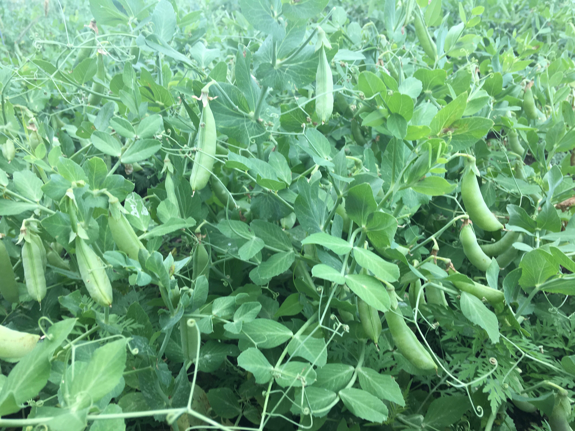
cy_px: 216
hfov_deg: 61.7
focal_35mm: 29
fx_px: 482
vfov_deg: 48.2
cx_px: 288
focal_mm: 4.15
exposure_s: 1/120
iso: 25
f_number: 2.2
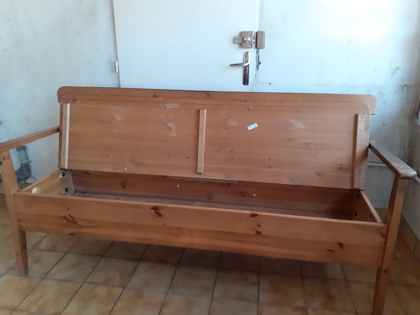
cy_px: 158
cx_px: 210
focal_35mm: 27
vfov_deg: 51.4
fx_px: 328
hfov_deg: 65.3
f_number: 1.9
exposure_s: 1/50
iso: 160
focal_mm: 3.6
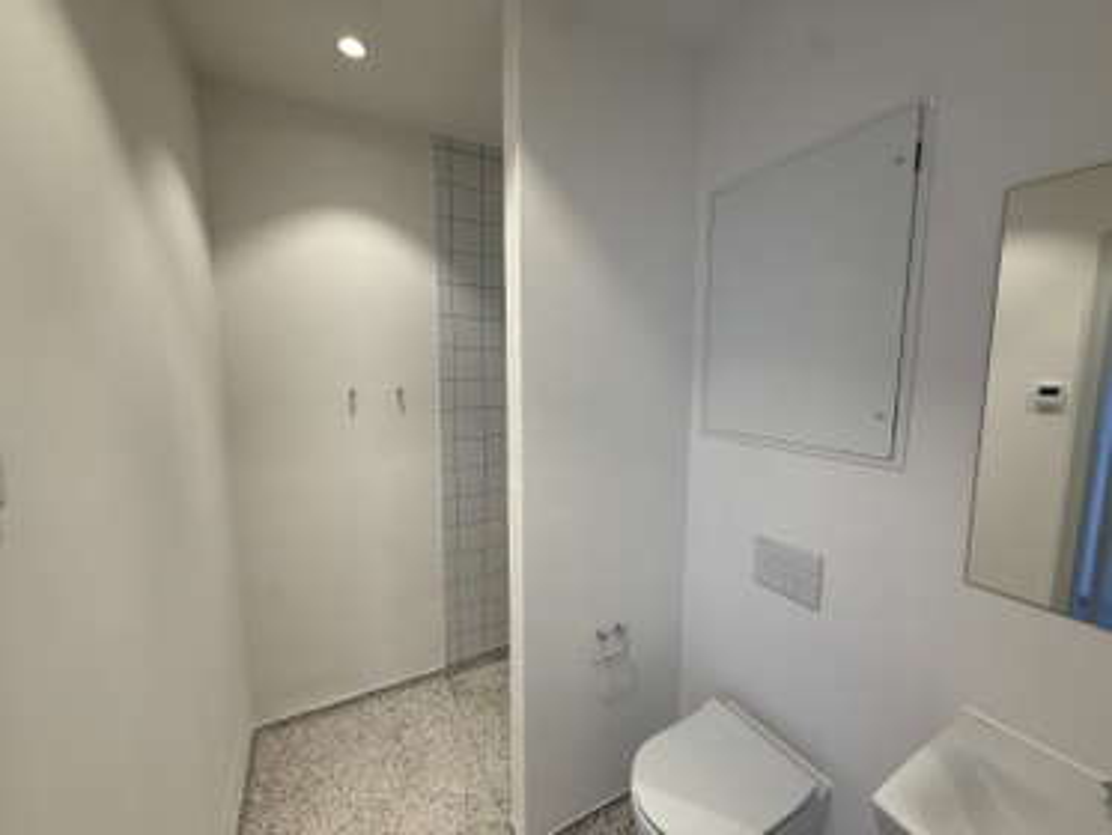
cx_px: 556
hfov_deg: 102.0
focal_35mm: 14
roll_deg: +0.6
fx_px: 450
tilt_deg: -5.6
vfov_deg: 85.7
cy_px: 418
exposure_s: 1/100
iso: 200
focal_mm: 2.22
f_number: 2.2
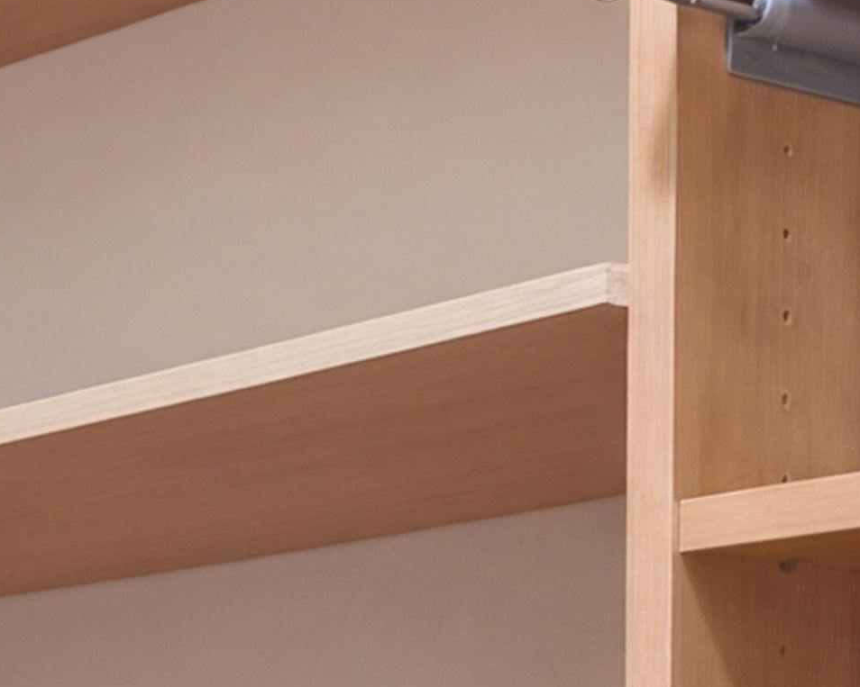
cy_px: 1110
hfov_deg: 12.6
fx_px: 3412
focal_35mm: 134
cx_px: -846
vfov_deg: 11.0
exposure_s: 3
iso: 320
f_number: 9
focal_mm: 16.5
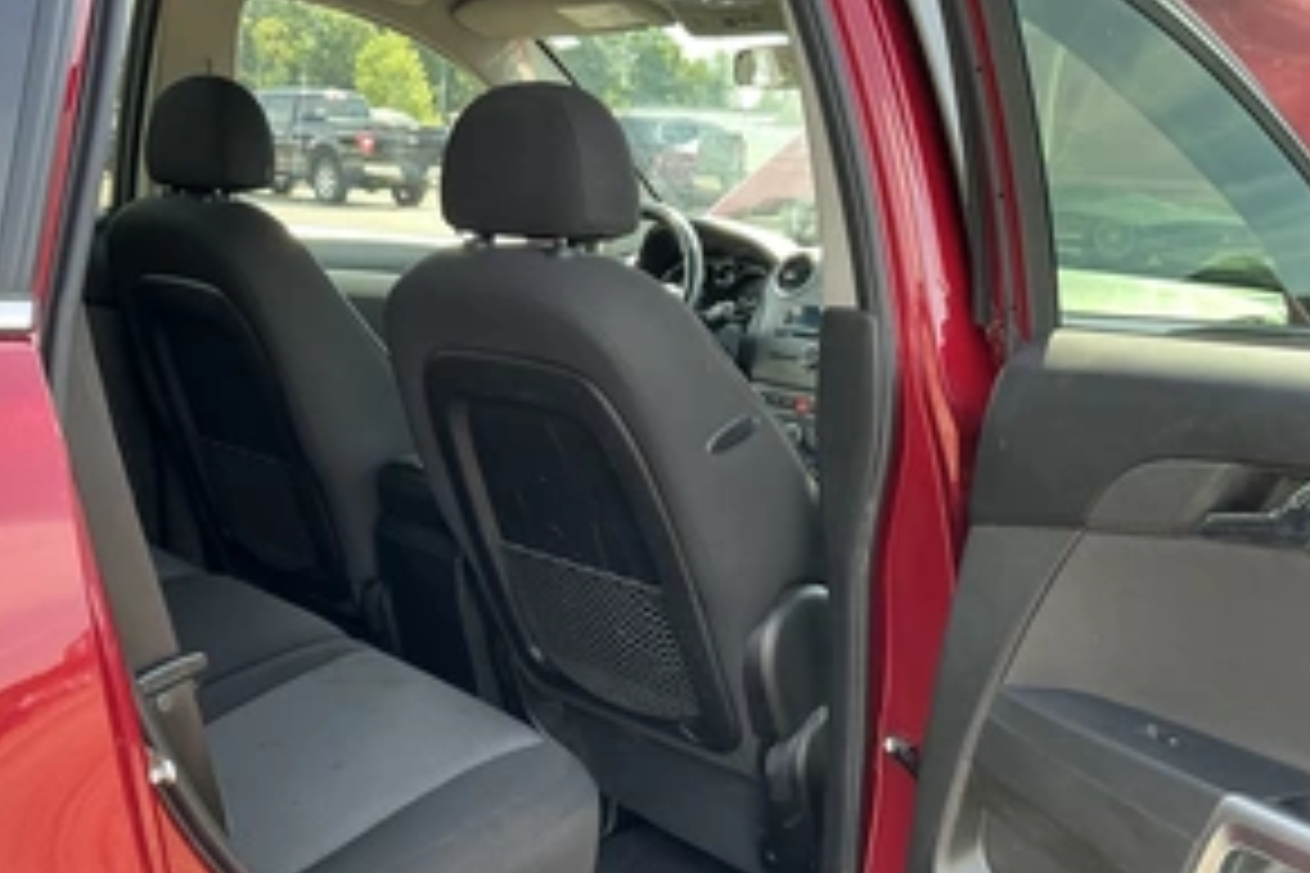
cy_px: 513
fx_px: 1455
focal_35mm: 40
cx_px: 509
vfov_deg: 33.3
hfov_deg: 48.1
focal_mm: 3
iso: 32
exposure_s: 1/122
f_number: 1.8
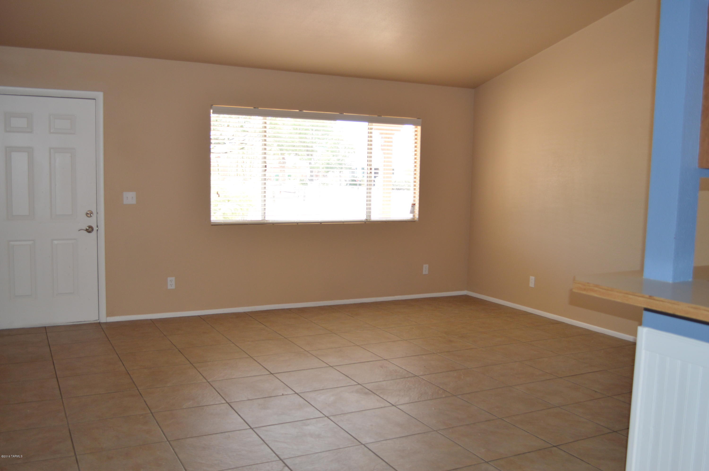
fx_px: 649
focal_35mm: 33
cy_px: 236
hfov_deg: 57.3
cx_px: 354
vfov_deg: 39.9
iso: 400
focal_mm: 22
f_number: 4
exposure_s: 1/125
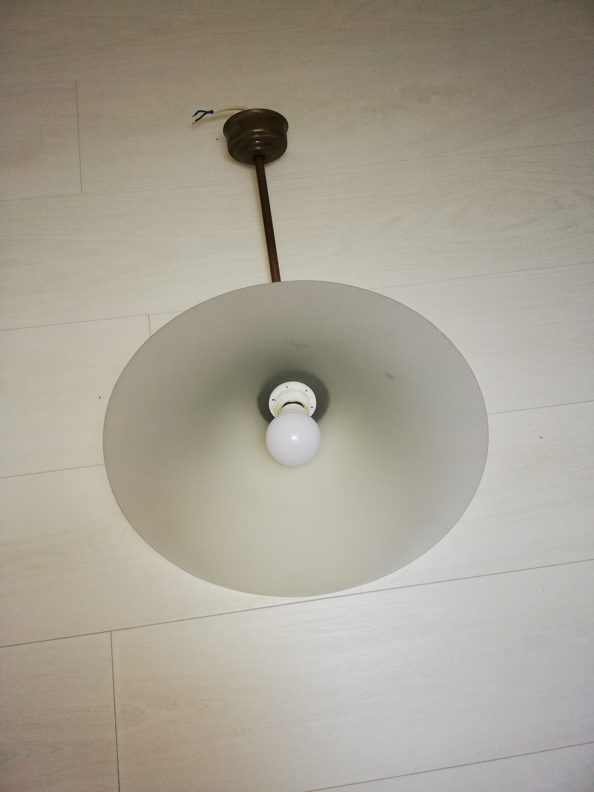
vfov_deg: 65.3
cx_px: 297
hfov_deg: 51.4
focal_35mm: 27
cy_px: 396
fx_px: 618
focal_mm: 3.81
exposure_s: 1/40
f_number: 2.2
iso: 160
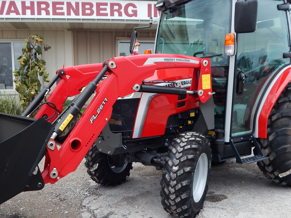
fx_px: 303
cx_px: 122
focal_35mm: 36
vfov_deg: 39.5
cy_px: 127
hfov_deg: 51.1
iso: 125
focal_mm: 4
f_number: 3
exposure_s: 1/80
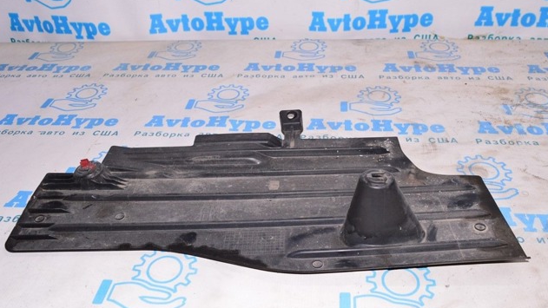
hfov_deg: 56.6
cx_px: 277
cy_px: 164
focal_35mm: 35
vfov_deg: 33.7
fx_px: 509
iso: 1600
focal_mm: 22
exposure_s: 1/200
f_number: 8
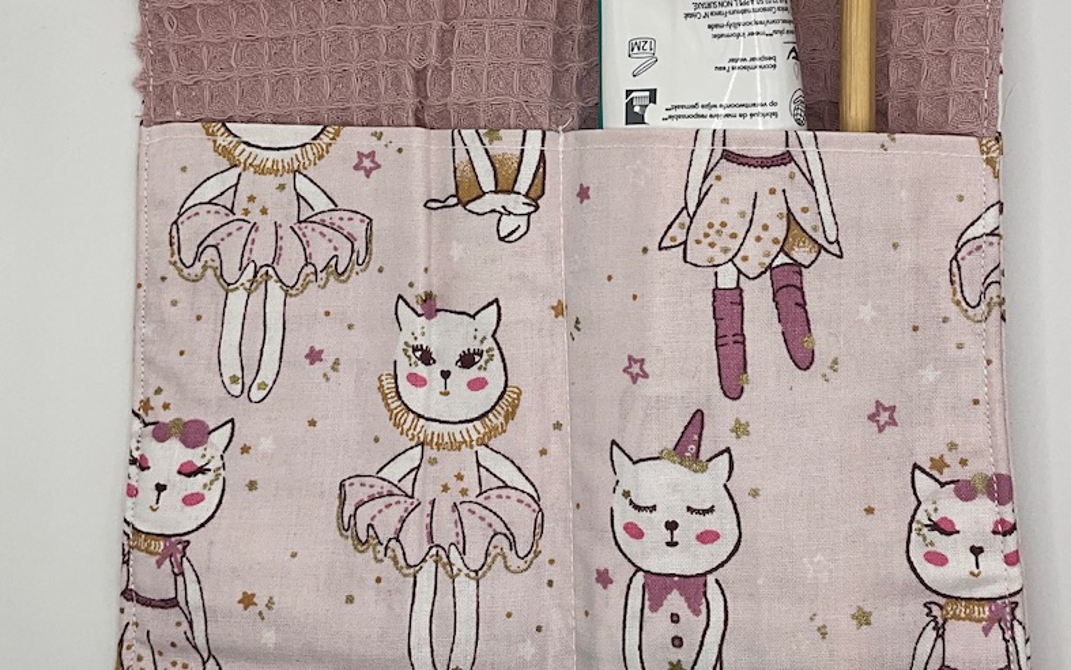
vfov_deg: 25.6
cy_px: 185
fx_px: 1460
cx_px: 650
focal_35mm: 50
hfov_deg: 40.1
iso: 25
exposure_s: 1/362
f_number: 1.8
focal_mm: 3
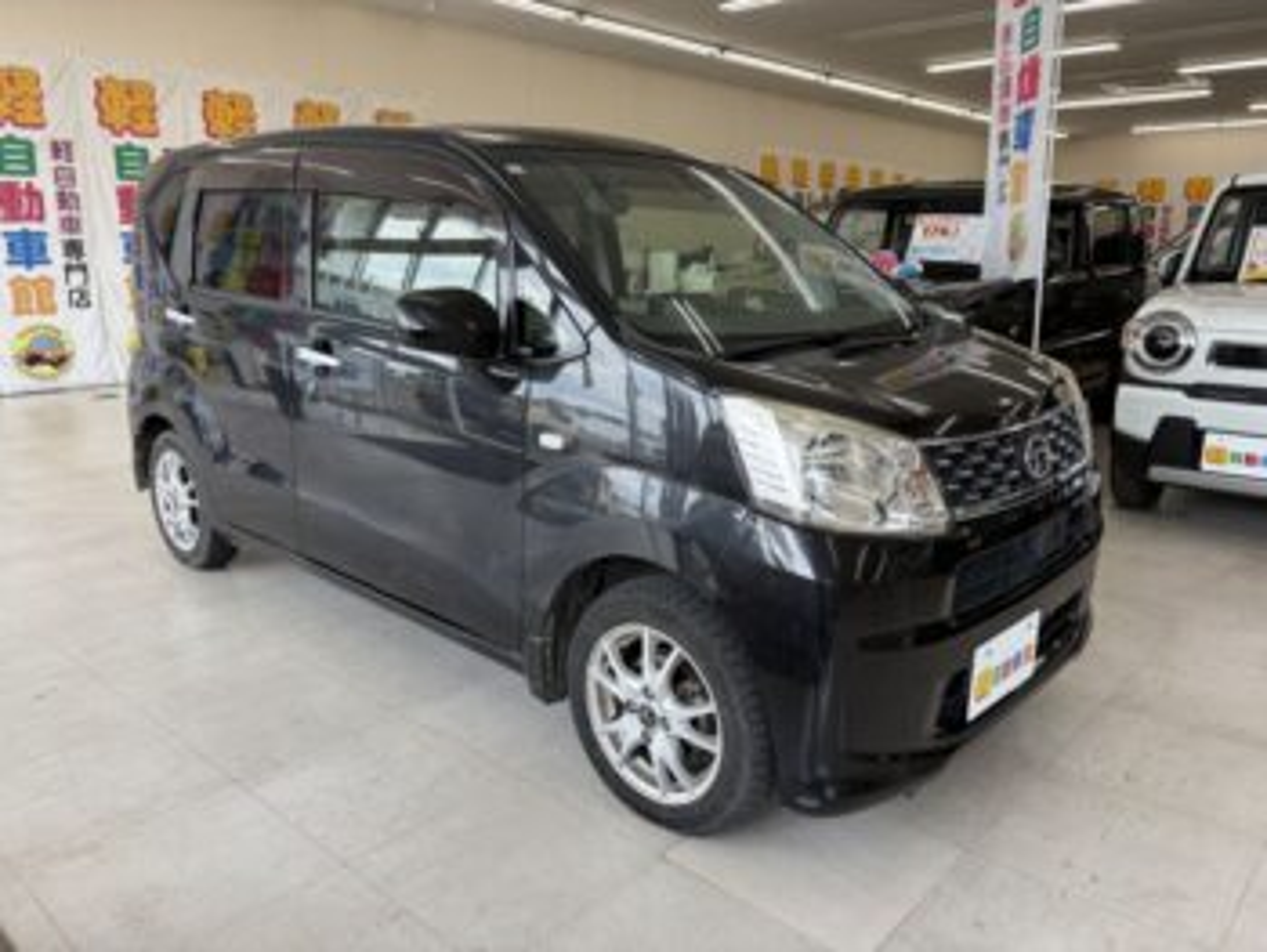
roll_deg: +0.2
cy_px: 476
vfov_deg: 53.1
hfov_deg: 67.3
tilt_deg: -11.9
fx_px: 952
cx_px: 634
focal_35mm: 26
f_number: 1.6
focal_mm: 5.96
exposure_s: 1/145
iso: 40
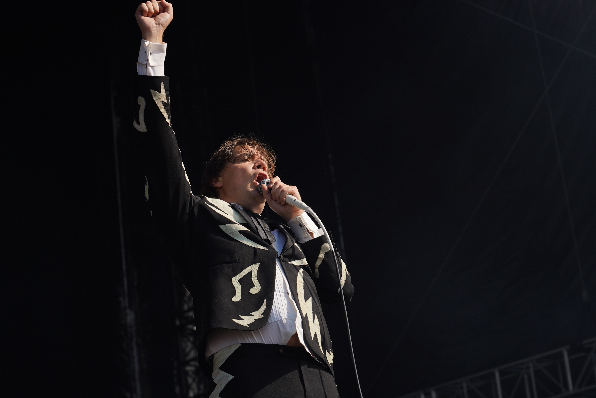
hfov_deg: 18.3
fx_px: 1854
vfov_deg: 12.2
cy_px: 190
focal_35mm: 112
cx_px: 290
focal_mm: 105
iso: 100
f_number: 7.1
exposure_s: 1/400
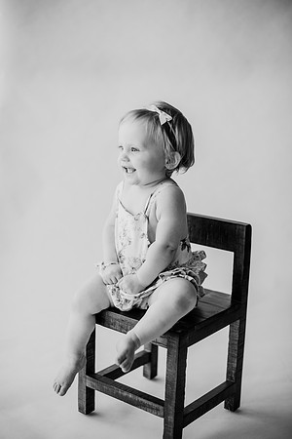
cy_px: 220
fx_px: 608
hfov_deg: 27.0
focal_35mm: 50
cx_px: 146
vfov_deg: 39.6
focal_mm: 50
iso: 400
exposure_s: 1/800
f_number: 2
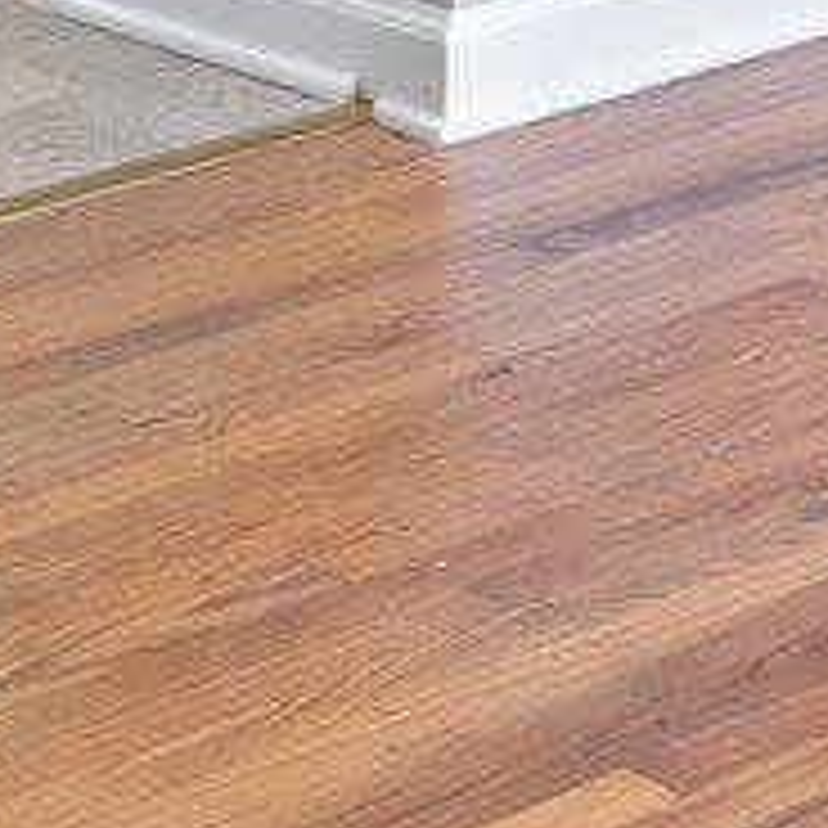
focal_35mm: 151
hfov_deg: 9.8
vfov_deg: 10.1
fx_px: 4086
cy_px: -1168
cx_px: 2174
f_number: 8
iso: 500
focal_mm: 16
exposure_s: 1/5
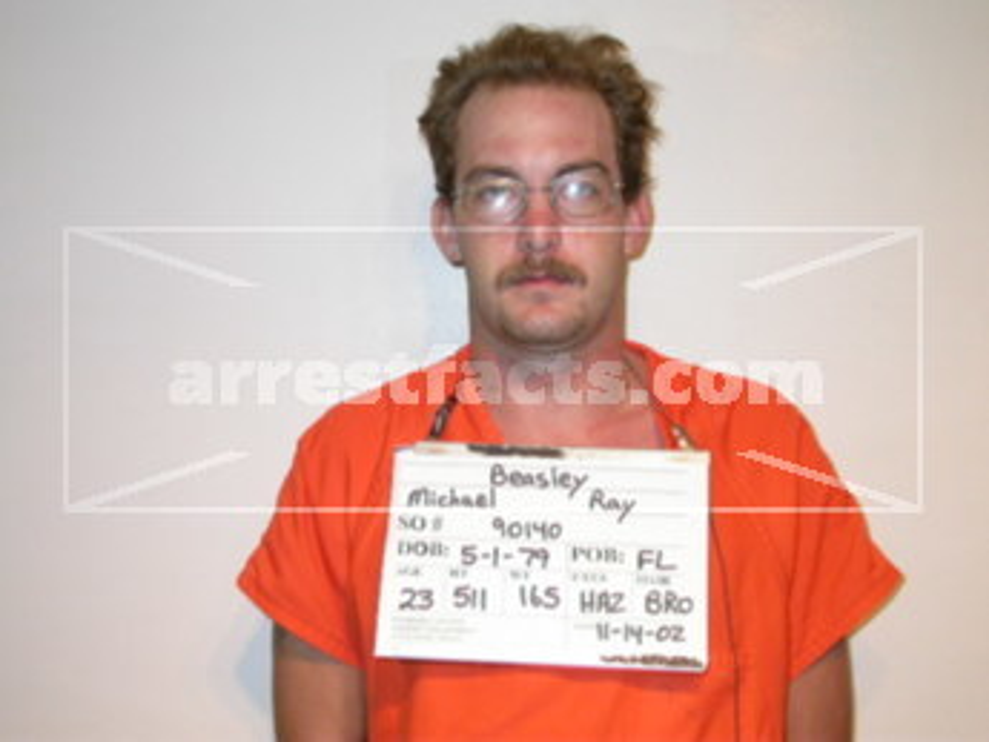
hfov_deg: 34.3
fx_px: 1601
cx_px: 494
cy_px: 371
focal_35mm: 56
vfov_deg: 26.1
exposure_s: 1/60.3
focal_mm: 11.6
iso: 100
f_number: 3
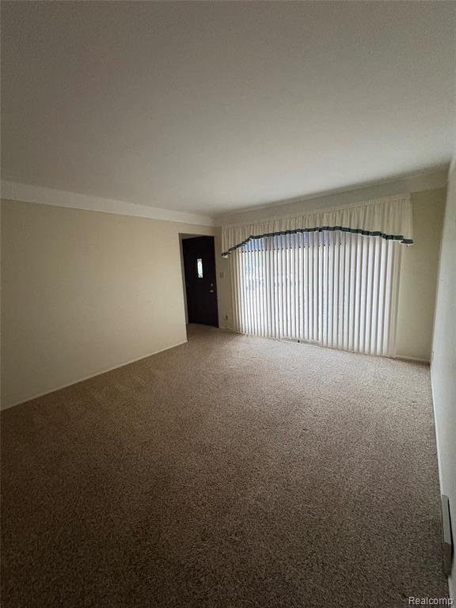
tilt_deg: -8.8
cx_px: 228
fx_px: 246
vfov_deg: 102.1
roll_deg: +2.5
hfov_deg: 85.7
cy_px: 304
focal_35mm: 14
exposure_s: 1/60
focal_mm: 2.22
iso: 500
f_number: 2.2
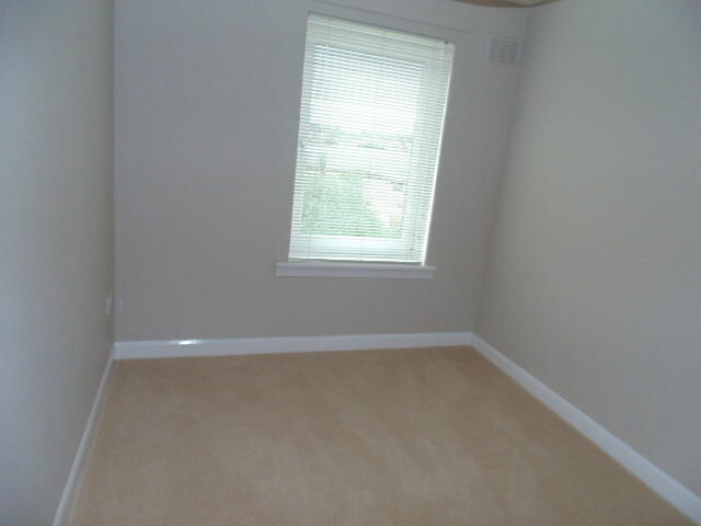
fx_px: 446
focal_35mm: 22
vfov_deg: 61.1
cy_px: 263
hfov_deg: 76.4
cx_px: 350
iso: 200
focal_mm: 4
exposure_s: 1/30
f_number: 3.1
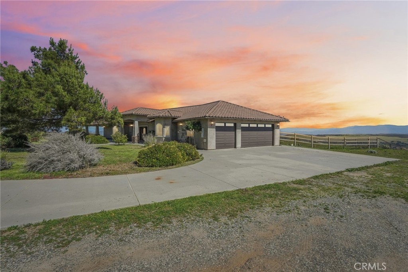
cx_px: 204
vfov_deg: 73.7
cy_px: 136
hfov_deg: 96.8
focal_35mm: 16
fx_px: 181
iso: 400
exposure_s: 1/1500
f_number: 8
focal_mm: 16
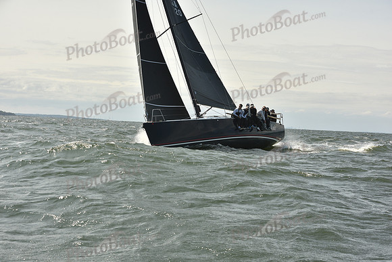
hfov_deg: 28.8
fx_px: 762
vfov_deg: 19.5
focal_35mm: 70
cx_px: 196
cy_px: 131
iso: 250
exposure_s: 1/800
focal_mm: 70
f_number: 9
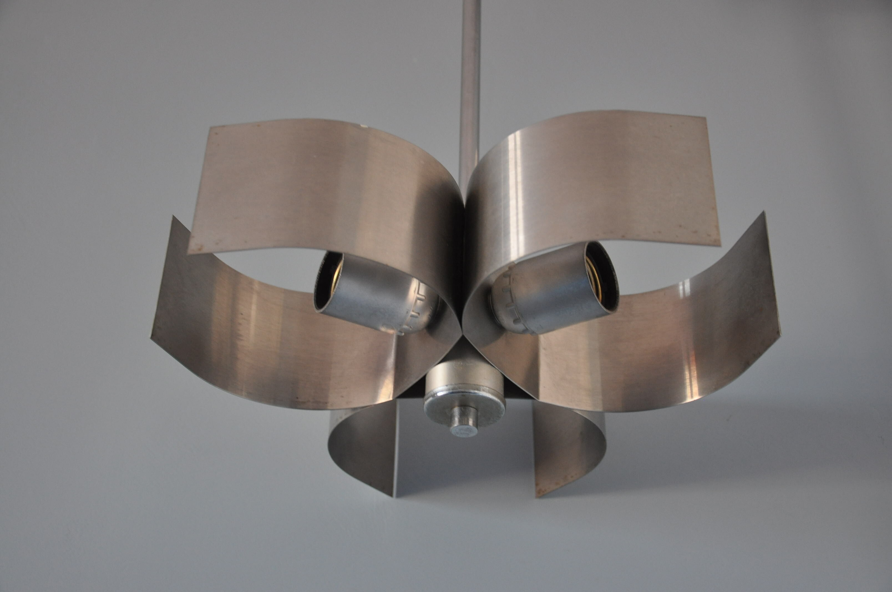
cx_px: 446
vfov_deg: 28.0
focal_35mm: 48
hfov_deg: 41.2
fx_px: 1188
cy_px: 296
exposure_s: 1/30
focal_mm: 32
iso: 800
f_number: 4.2
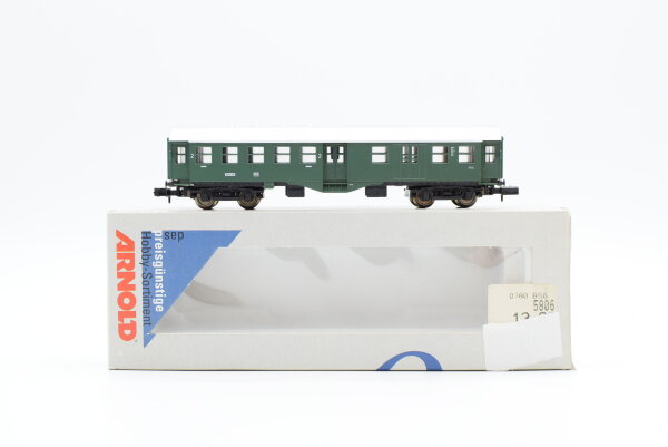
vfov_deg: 25.8
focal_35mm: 52
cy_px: 224
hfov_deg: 37.8
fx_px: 975
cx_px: 334
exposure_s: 1/125
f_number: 8
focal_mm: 35
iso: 320
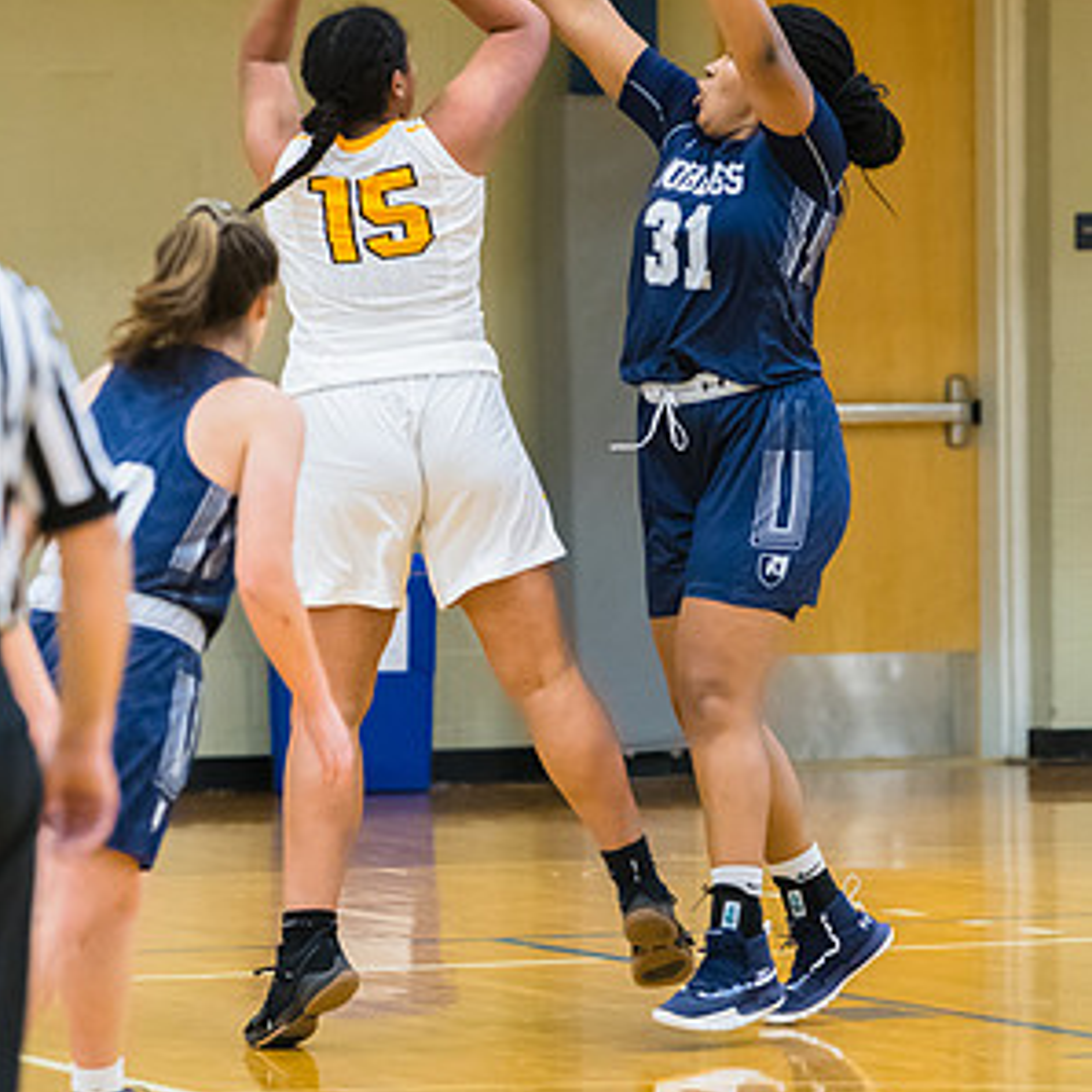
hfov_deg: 6.7
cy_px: 583
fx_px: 9279
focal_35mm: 260
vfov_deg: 6.7
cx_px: 546
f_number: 3.2
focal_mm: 135
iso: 3200
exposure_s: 1/400
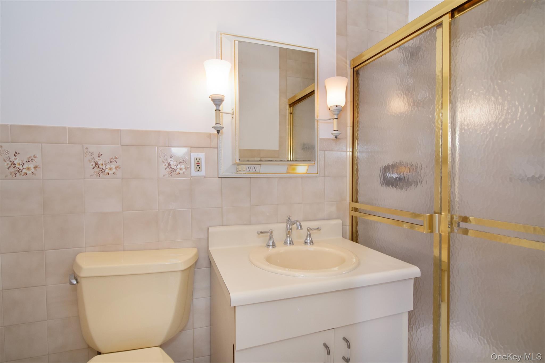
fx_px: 250
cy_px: 182
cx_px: 272
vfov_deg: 72.0
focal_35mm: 16
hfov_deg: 95.0
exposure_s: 1/50
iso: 640
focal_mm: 11
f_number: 8
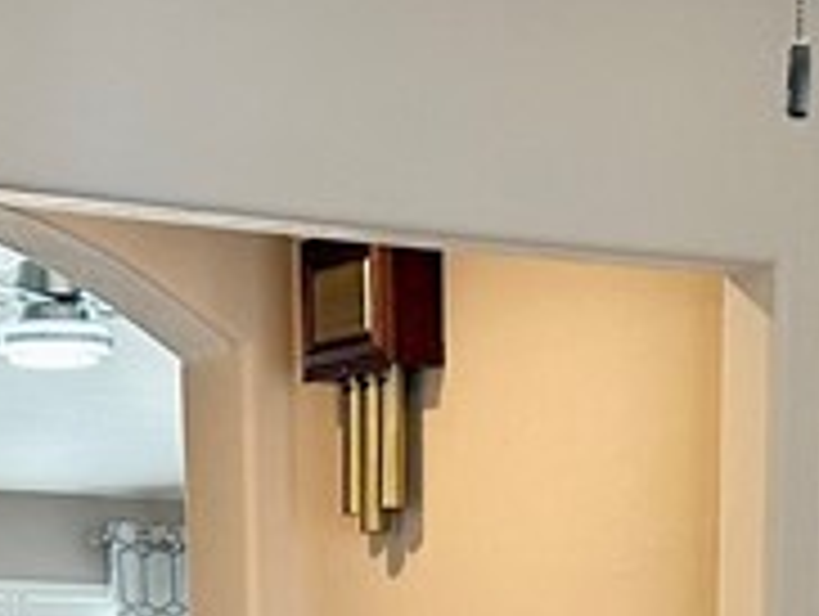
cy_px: 1380
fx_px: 3198
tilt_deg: -9.4
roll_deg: +0.2
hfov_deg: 14.6
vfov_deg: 9.9
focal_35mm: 135
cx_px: 432
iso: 200
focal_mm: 6.86
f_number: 1.78
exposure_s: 1/60
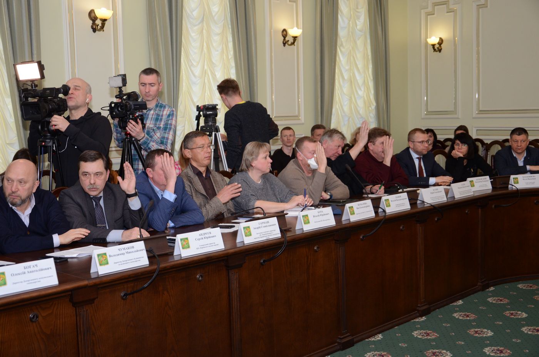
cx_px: 270
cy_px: 178
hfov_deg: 43.7
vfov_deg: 29.7
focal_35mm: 45
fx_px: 672
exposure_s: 1/200
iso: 800
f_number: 4.2
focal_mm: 30
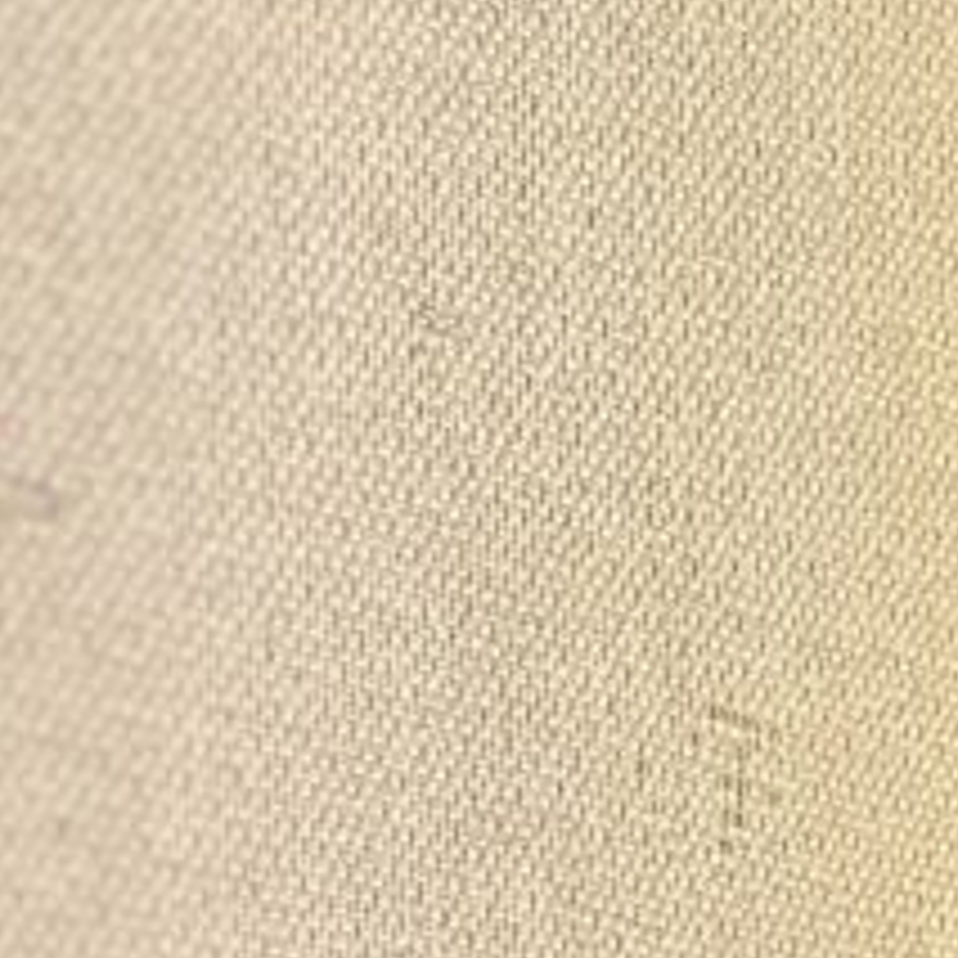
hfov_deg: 7.5
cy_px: 1711
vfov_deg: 7.4
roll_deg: -0.6
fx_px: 7201
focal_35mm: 230
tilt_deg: +0.4
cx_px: 1498
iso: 250
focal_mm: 5.96
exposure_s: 1/25
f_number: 1.6
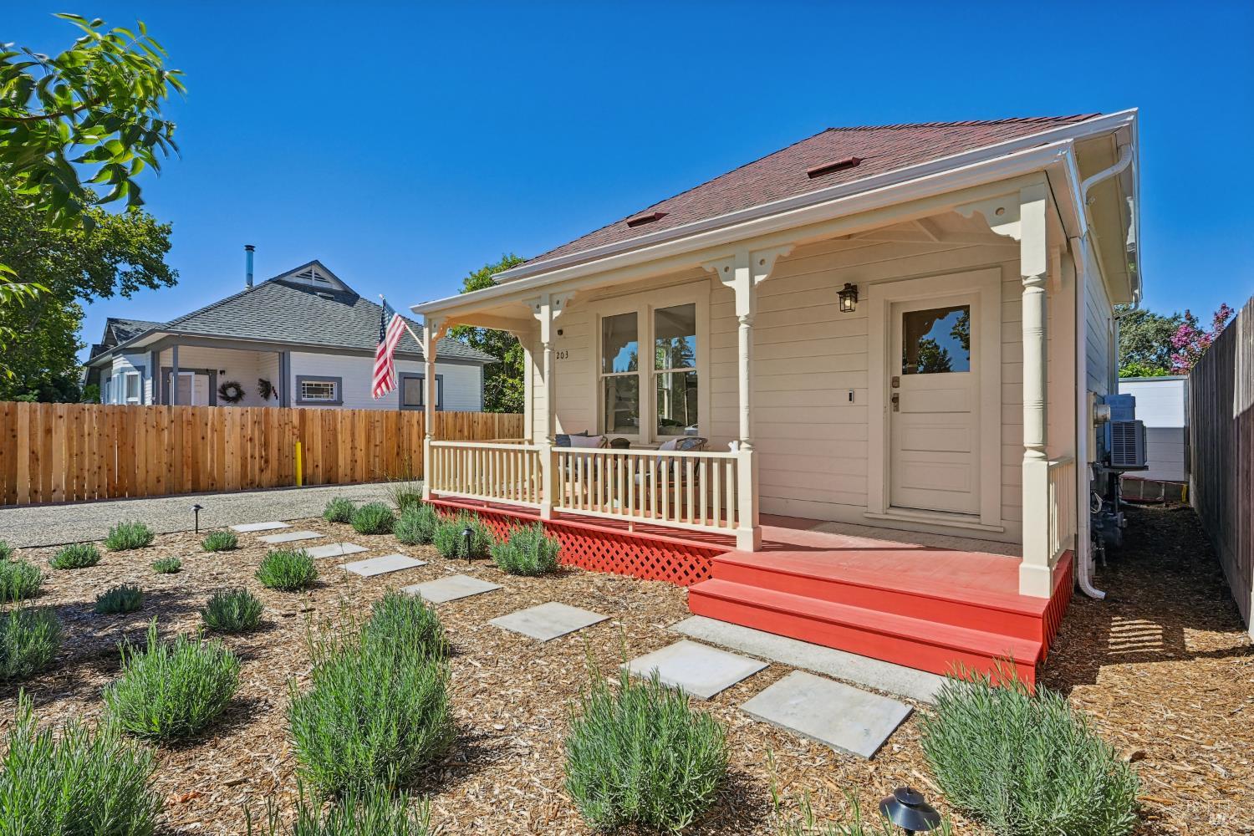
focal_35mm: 17
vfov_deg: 70.4
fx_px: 592
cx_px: 627
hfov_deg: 93.3
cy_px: 418
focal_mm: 17
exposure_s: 1/640
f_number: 9
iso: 1600
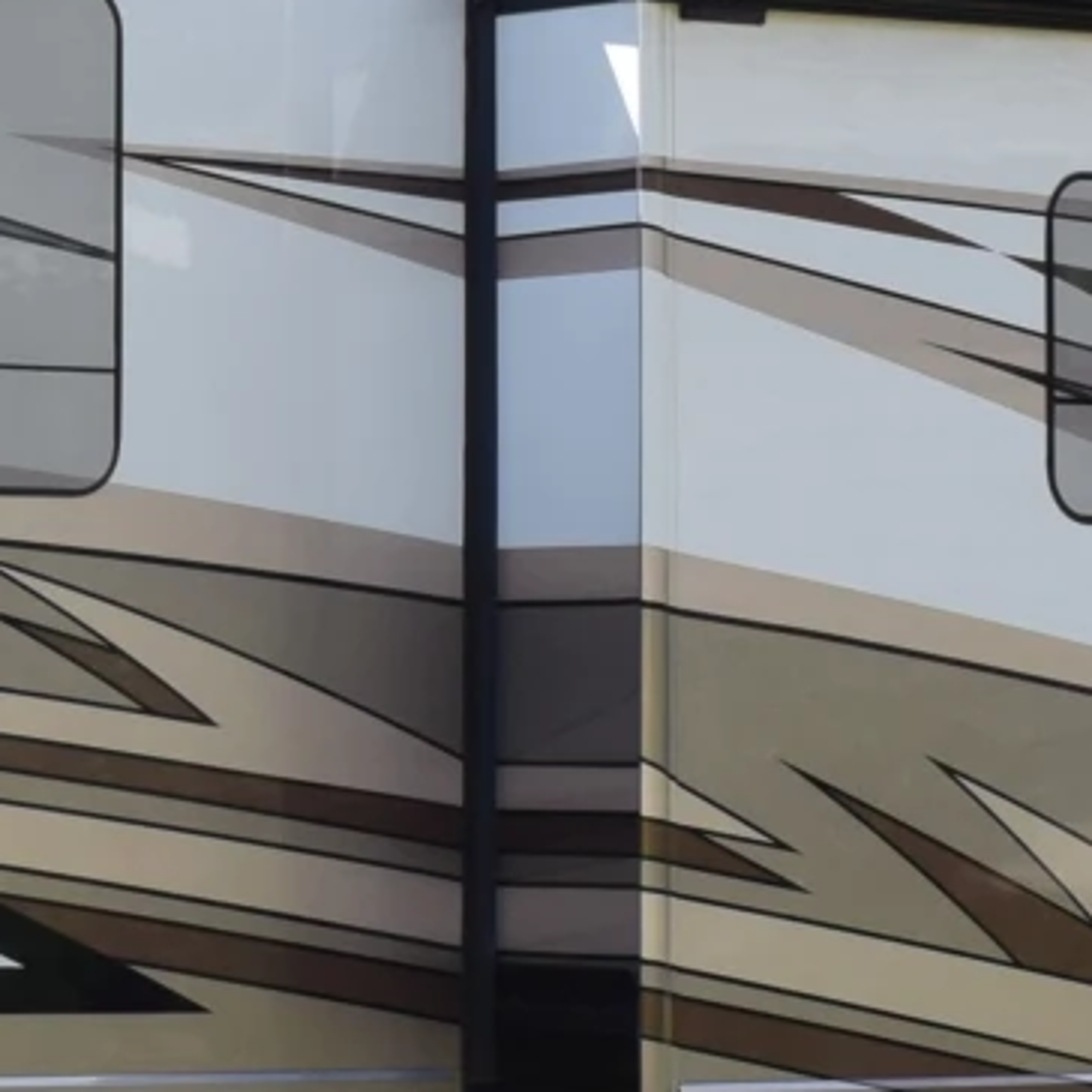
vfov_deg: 8.5
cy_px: 70
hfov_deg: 8.3
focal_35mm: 206
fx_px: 7352
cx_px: -588
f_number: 8
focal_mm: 23
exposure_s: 1/250
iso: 280
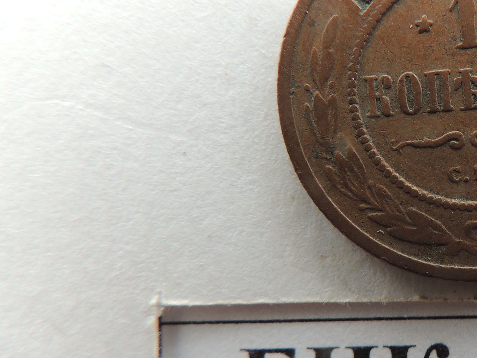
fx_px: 648
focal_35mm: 47
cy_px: 173
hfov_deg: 37.2
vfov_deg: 30.9
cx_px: 448
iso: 100
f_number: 3
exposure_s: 1/50
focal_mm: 4.3
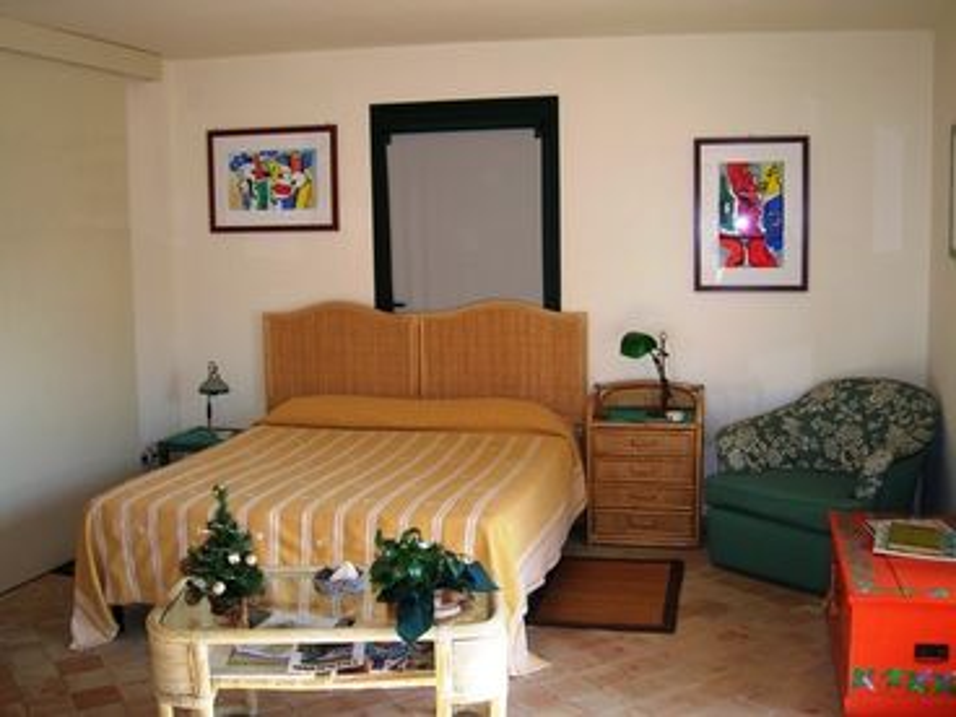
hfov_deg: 51.4
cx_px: 478
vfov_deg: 39.7
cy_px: 358
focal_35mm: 36
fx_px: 994
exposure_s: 1/30
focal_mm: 6
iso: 50
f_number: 2.9
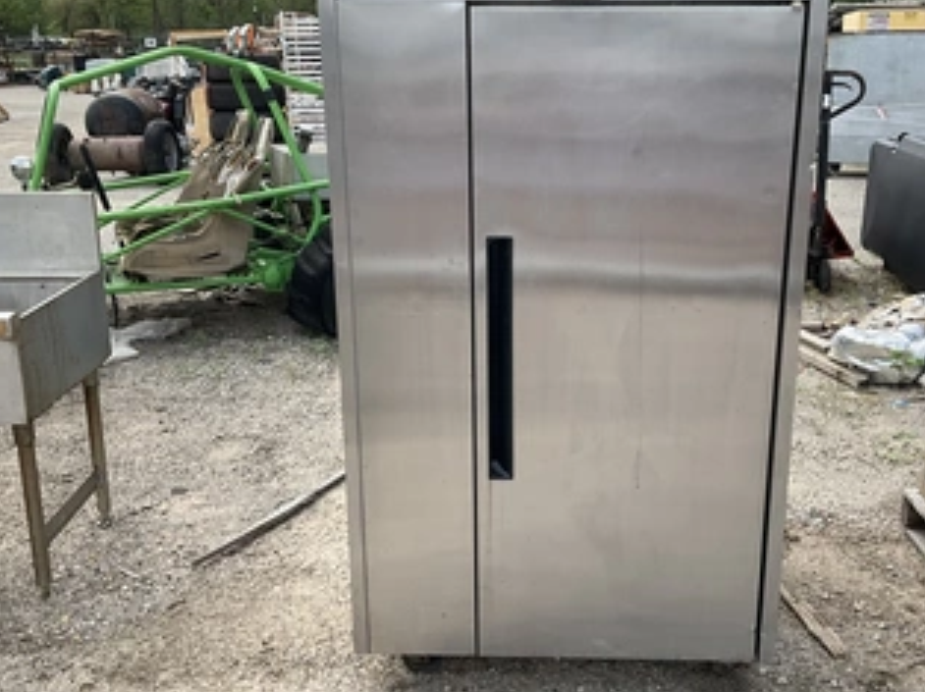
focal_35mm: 37
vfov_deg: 38.6
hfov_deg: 50.0
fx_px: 988
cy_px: 336
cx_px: 536
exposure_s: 1/657
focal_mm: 3
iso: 25
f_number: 1.8
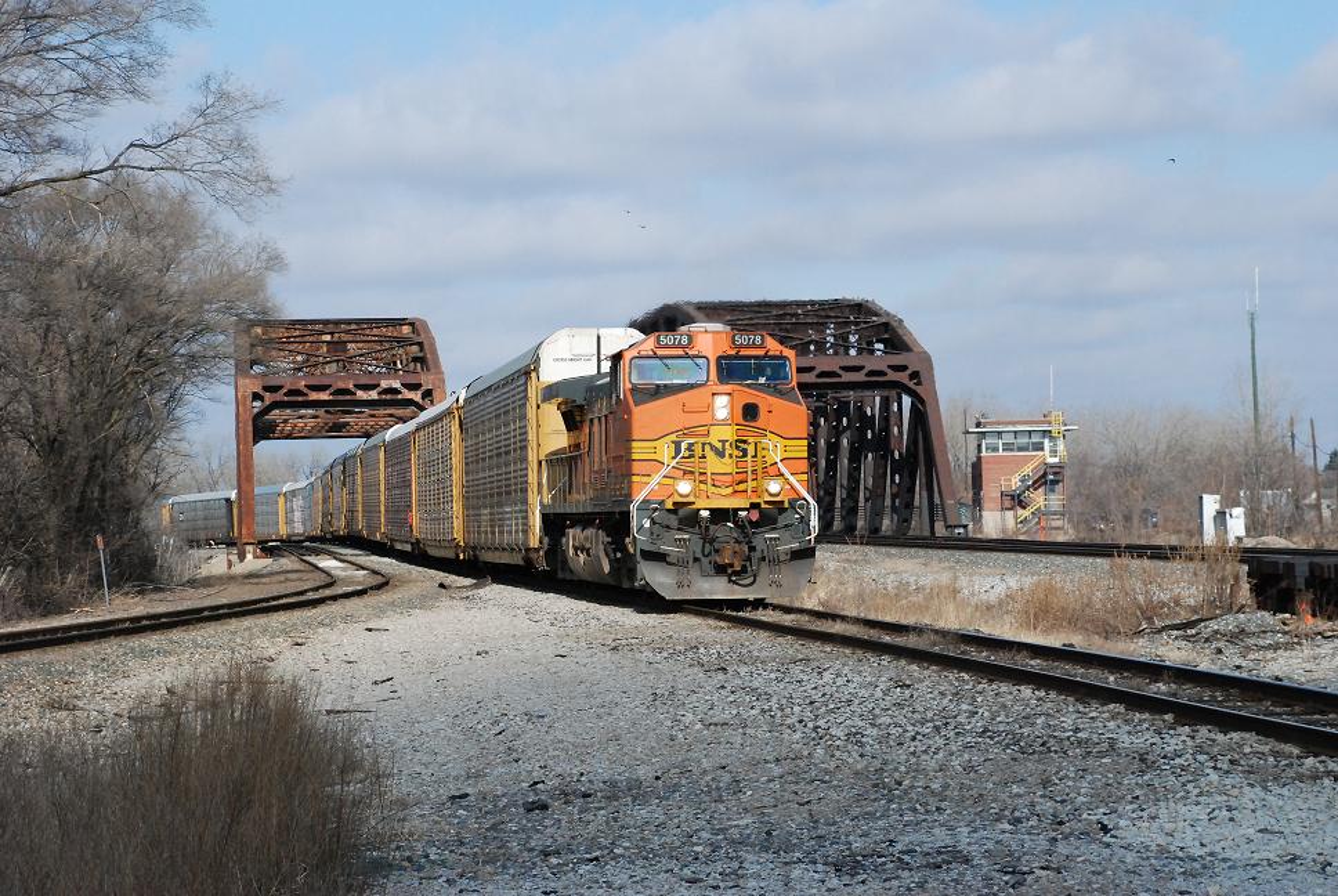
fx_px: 3907
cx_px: 669
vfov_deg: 13.1
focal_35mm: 105
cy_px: 448
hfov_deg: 19.4
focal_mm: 70
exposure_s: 1/1600
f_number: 10
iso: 1000
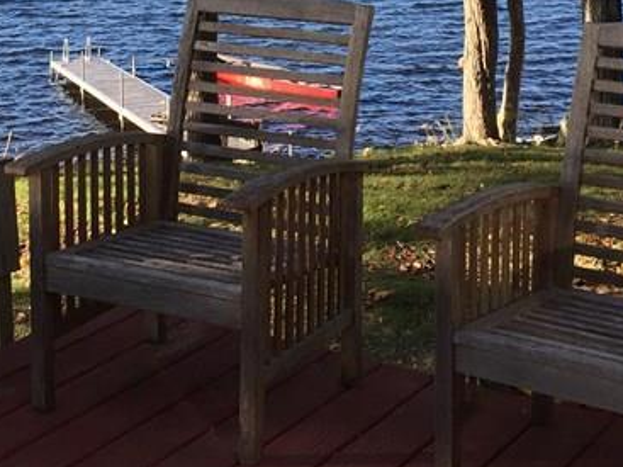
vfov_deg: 17.6
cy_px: -31
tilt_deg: -7.4
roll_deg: +0.1
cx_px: 260
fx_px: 1457
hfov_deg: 24.1
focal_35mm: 81
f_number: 2.2
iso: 32
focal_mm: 4.15
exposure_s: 1/775
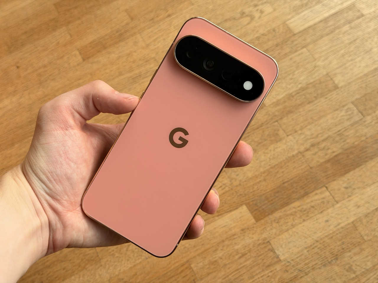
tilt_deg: -60.1
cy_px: 142
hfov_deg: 39.7
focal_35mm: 48
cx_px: 189
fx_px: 524
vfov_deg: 30.3
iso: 64
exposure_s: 1/361
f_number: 1.78
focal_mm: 6.76
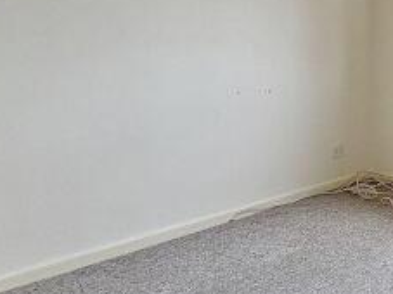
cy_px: 61
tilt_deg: -0.2
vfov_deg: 38.2
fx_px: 408
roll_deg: -2.0
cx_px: 427
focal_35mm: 36
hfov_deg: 41.5
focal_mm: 2.22
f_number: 2.2
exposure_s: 1/117
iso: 125
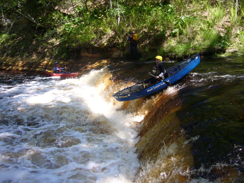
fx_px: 247
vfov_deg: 40.7
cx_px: 122
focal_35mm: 35
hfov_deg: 52.6
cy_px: 92
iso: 80
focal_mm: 5.7
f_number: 3
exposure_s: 1/160
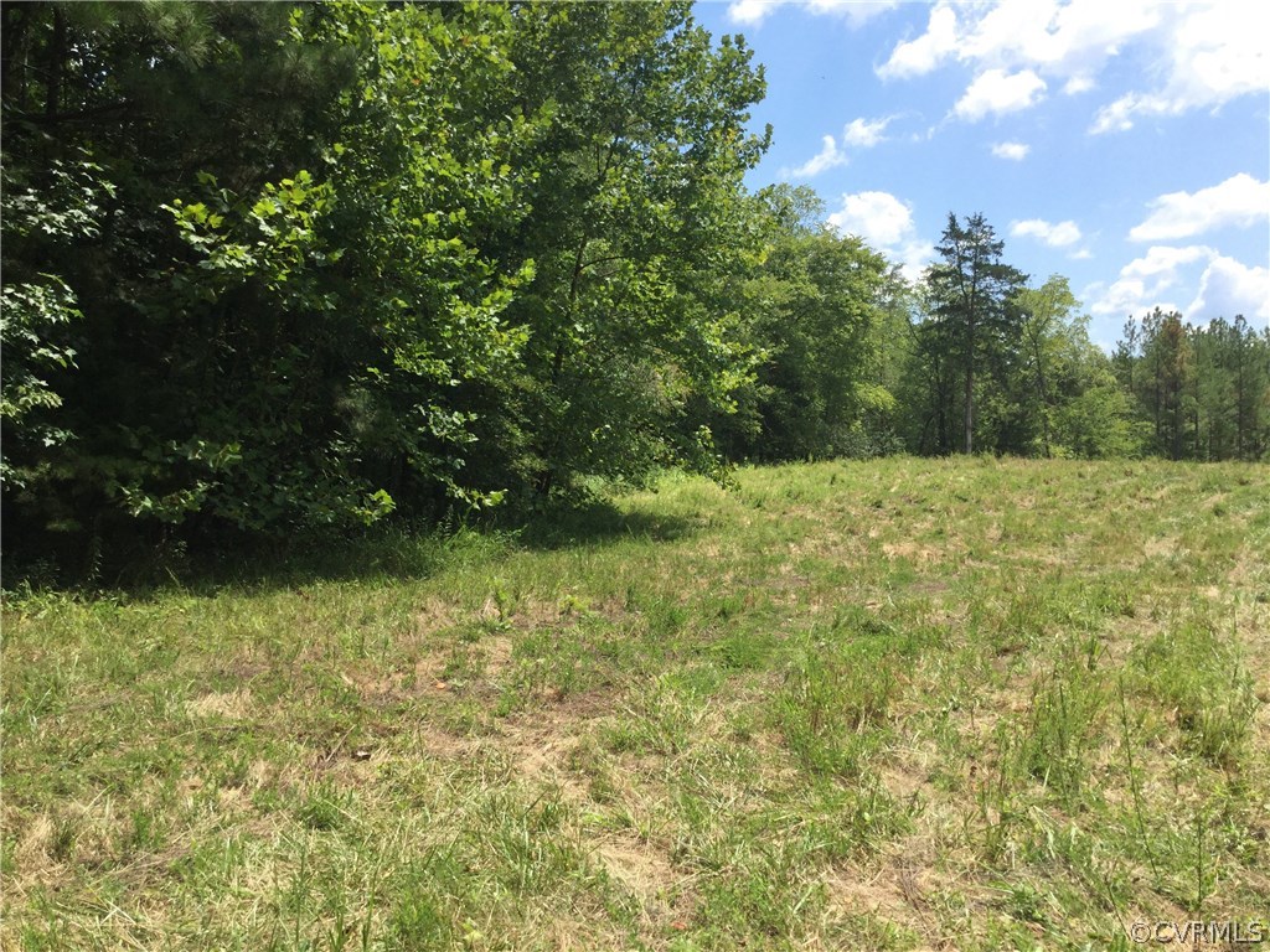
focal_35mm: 31
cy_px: 476
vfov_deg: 45.4
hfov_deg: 58.4
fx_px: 1137
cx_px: 635
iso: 25
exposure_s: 1/981
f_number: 2.4
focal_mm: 3.3
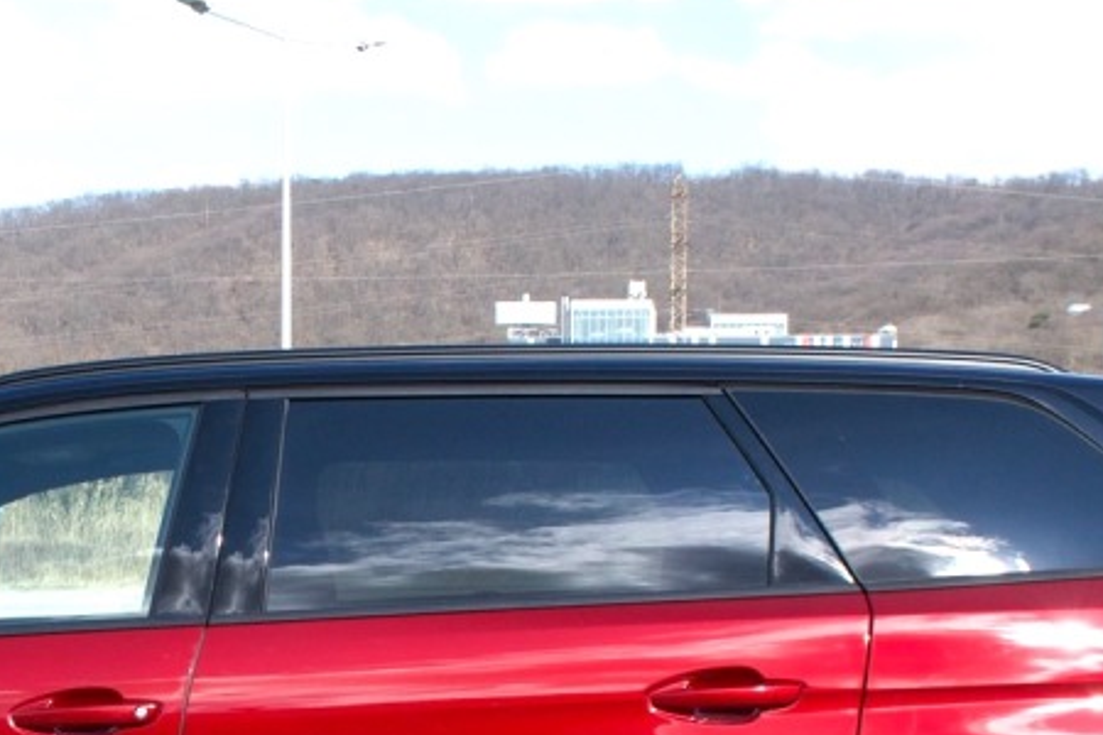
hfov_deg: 25.1
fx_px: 2451
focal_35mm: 80
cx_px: 270
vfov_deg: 16.9
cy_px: 590
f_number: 11
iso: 400
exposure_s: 1/400
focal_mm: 20
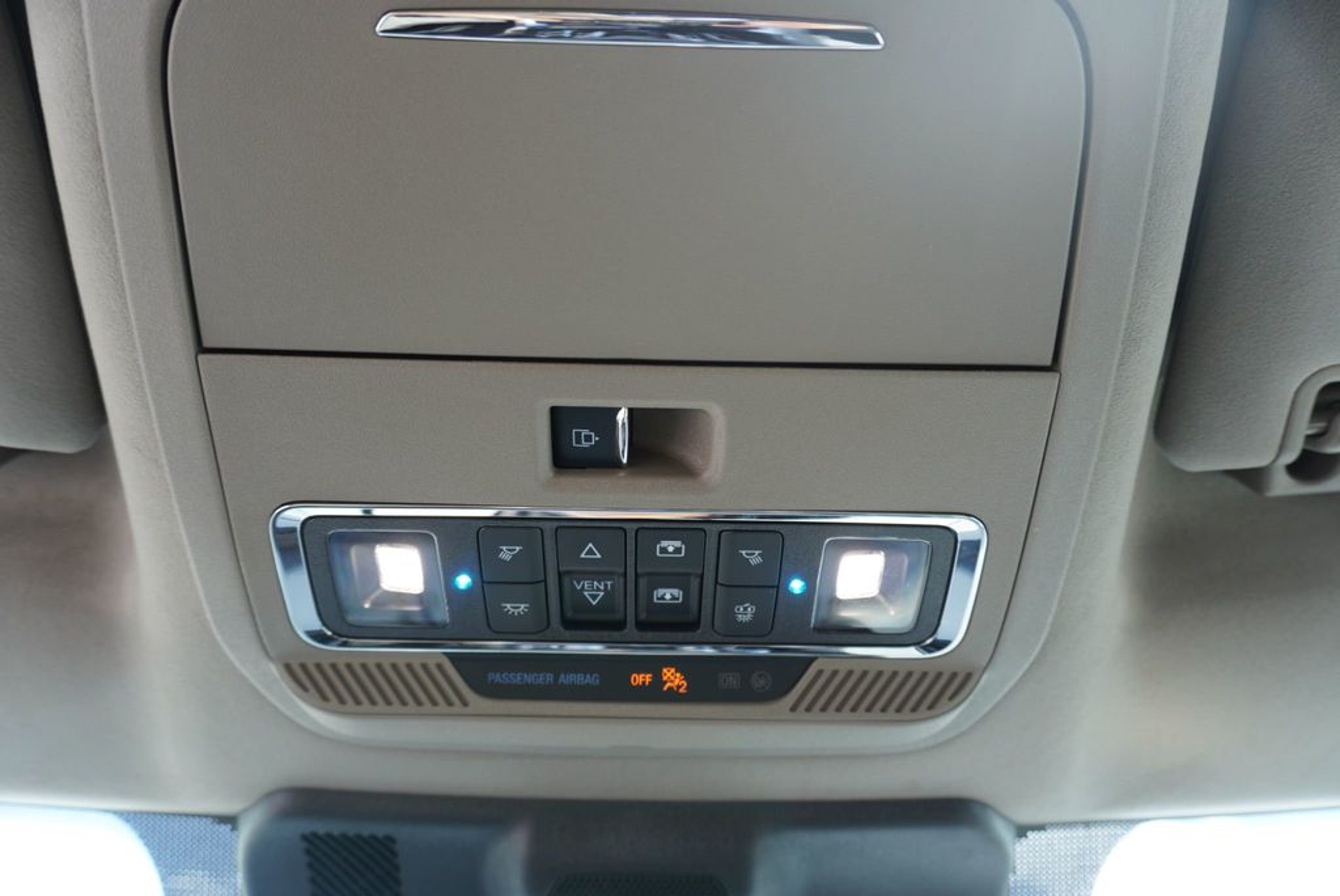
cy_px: 448
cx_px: 670
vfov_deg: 53.2
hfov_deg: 73.7
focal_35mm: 24
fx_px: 894
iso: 160
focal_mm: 16
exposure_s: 1/60
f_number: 4
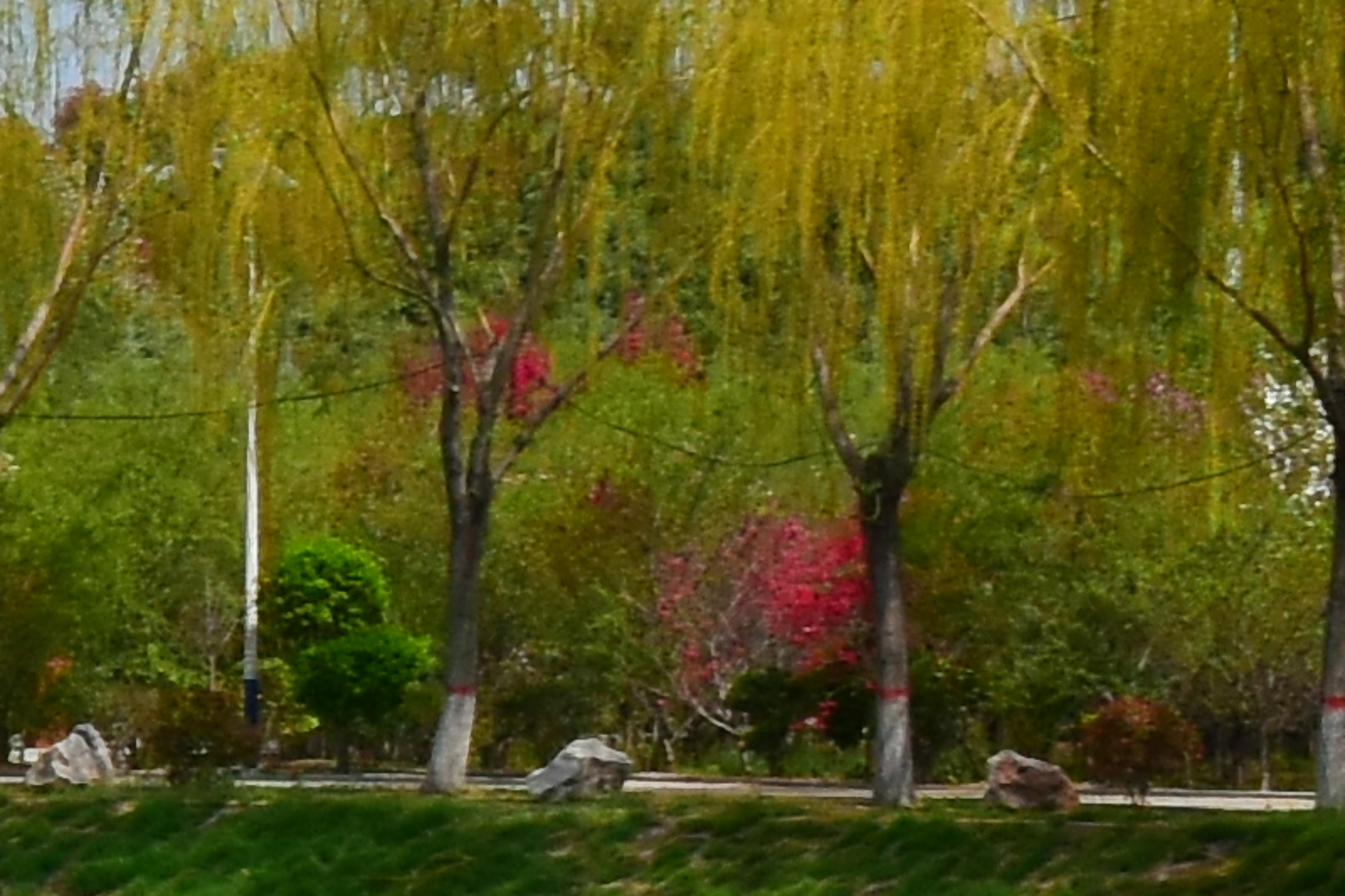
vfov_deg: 6.1
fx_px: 8404
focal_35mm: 225
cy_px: 602
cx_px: -2949
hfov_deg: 7.7
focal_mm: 20
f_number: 11
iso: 320
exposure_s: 1/500
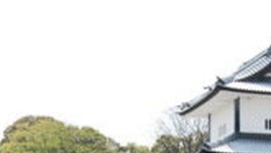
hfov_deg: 15.6
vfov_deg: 8.8
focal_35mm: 137
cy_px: 172
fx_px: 985
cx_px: 189
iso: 200
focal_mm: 32
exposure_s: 1/320
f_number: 9
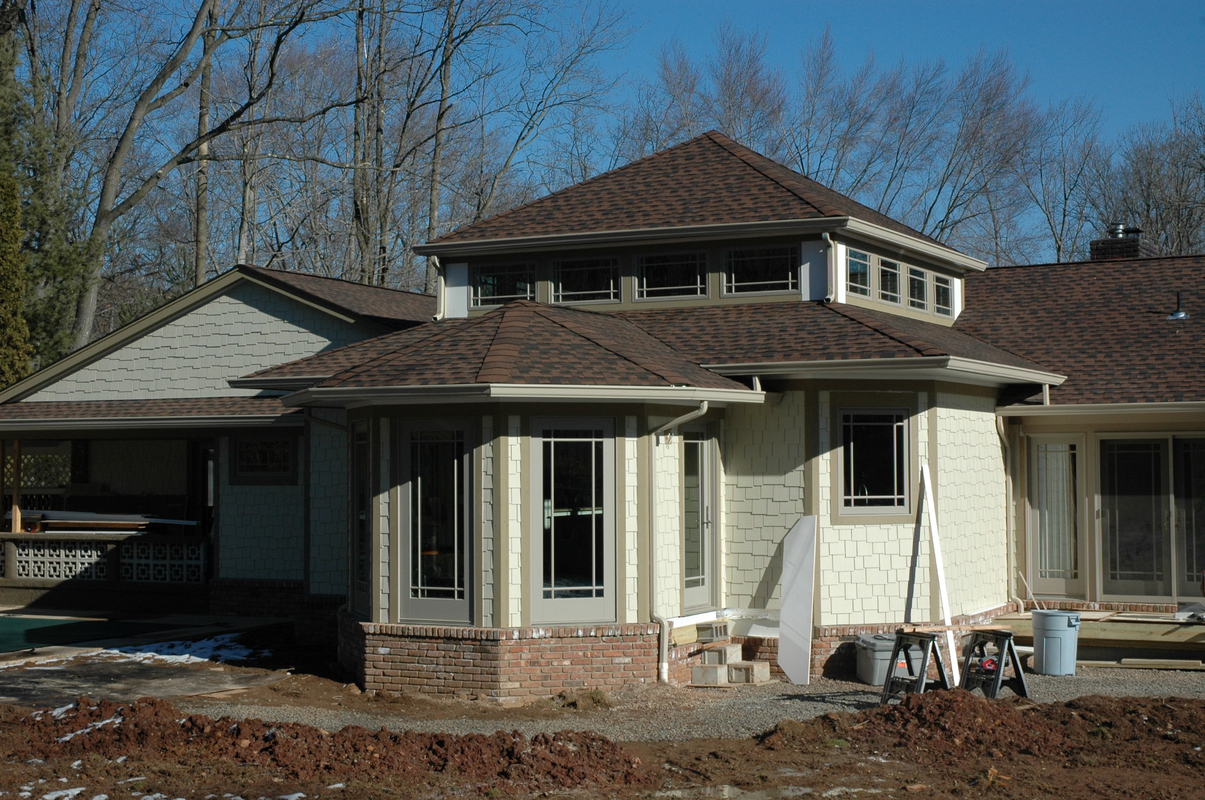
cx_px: 602
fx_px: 1755
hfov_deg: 37.9
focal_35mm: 52
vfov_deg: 25.7
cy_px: 400
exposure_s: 1/500
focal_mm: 35
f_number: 11
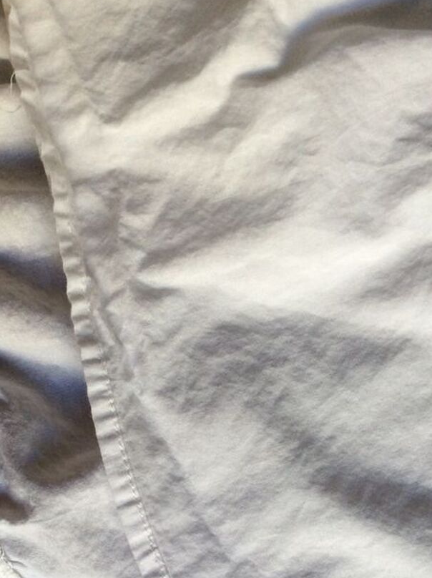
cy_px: 452
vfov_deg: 35.2
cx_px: 220
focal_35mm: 53
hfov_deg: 27.5
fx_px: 884
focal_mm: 3.3
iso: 64
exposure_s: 1/100
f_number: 2.4
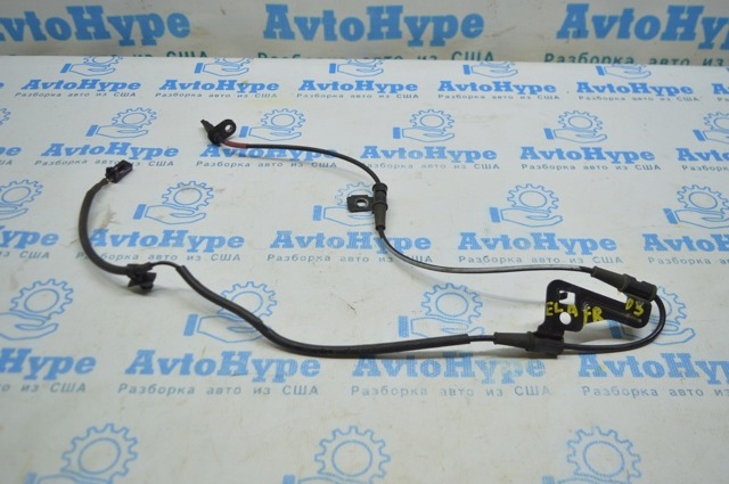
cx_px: 364
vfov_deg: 39.9
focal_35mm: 33
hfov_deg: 57.3
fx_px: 667
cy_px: 242
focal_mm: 22
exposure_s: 1/100
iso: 400
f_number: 3.8
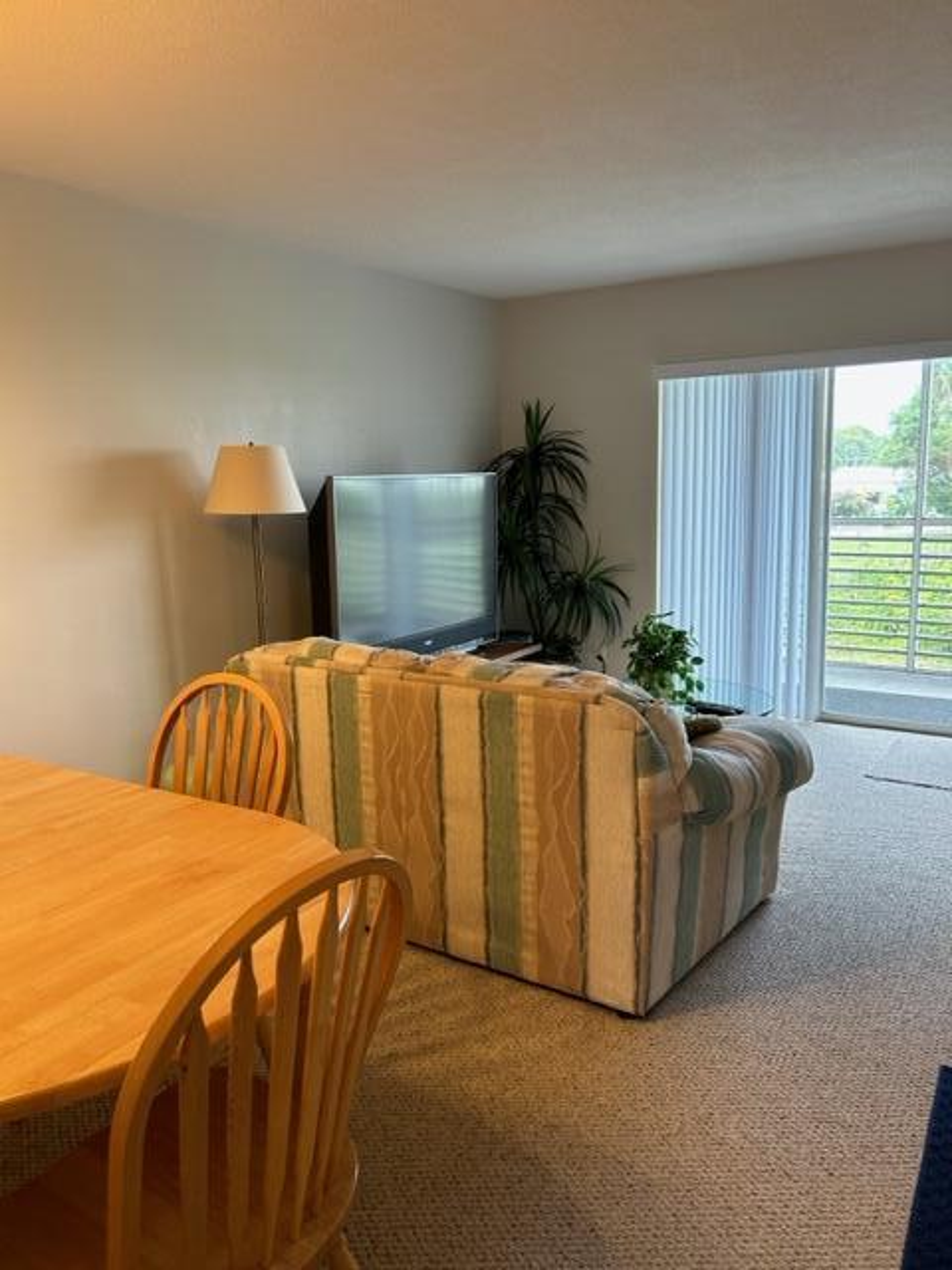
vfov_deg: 67.3
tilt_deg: -7.9
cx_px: 476
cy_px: 635
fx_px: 953
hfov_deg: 53.1
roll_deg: +0.8
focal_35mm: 26
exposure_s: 1/60
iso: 64
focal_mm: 5.7
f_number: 1.5
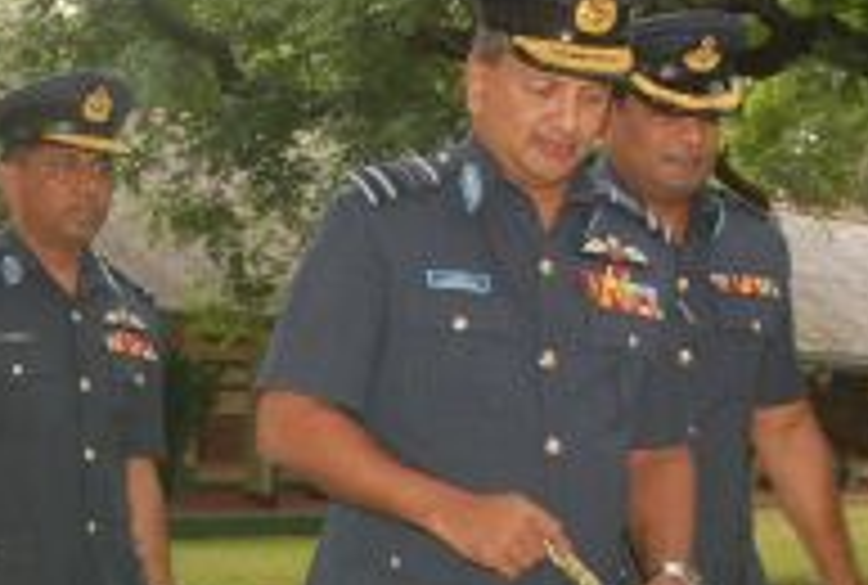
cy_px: 652
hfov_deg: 16.8
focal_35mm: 121
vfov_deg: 11.2
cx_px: 238
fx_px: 2927
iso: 200
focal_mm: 26
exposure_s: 1/100
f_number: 6.3
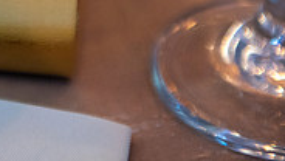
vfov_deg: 5.2
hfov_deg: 9.1
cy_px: -134
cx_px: -113
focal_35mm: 231
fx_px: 1748
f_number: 2.8
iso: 640
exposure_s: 1/80
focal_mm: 70
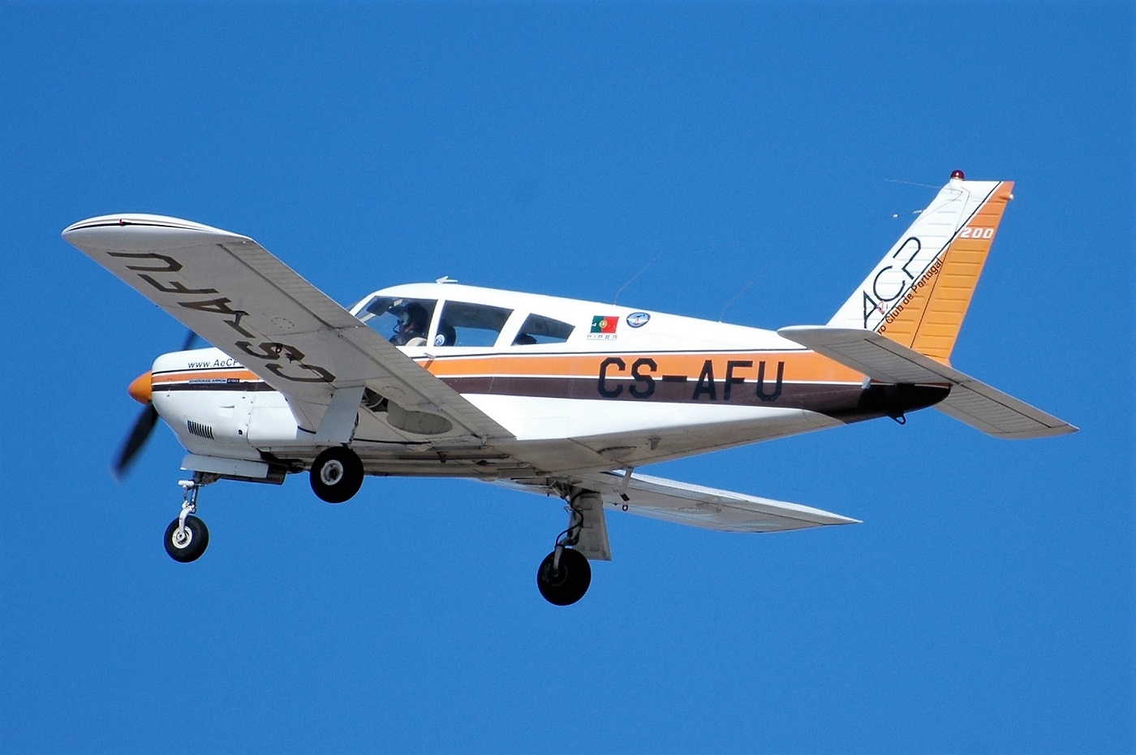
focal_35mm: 450
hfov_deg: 4.6
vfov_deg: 3.0
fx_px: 14183
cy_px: 378
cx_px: 568
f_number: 5.6
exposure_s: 1/1250
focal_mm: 300
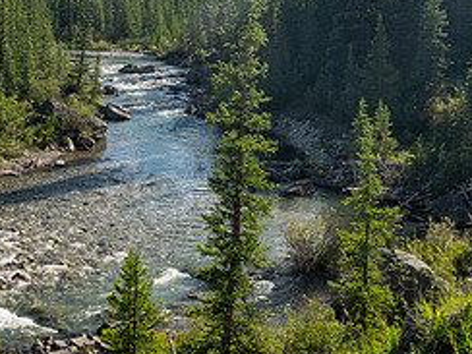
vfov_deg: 24.2
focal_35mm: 57
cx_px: 168
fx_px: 777
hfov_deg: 33.6
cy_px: -24
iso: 200
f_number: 8
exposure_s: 1/160
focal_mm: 12
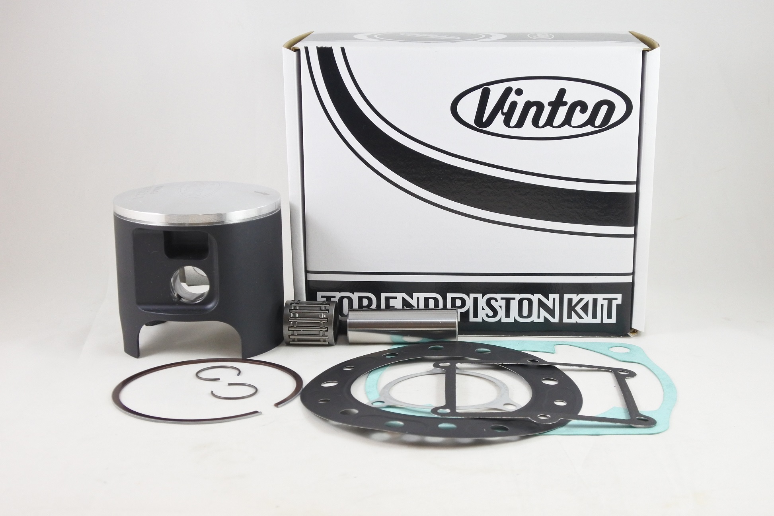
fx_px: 1097
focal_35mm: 51
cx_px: 387
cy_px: 258
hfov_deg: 38.9
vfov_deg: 26.5
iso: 800
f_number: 4.5
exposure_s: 1/125
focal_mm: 18.9
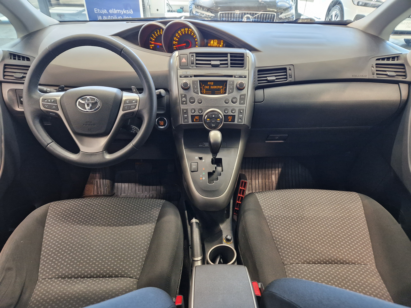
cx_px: 206
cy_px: 154
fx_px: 273
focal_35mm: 23
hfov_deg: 73.9
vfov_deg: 58.9
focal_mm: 5.4
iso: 320
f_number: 1.8
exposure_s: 1/100
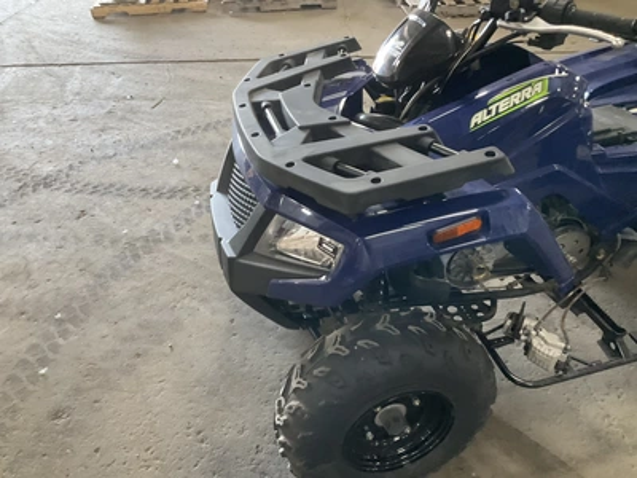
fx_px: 534
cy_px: 239
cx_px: 318
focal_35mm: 29
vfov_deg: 48.2
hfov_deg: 61.7
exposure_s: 1/60
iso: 200
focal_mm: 3
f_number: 1.8
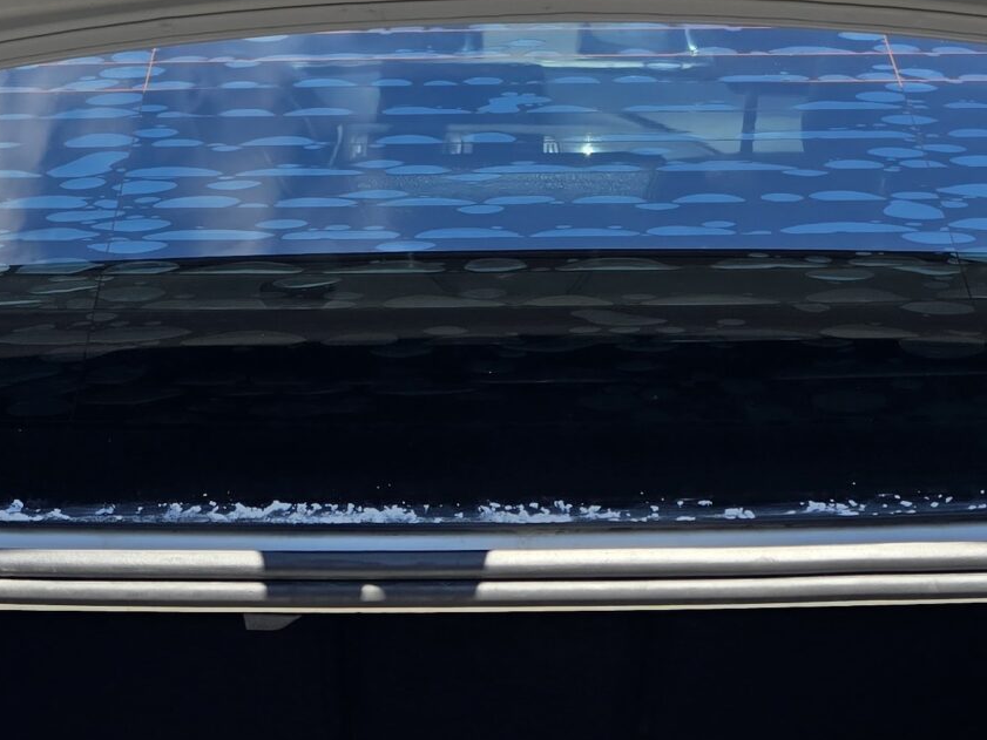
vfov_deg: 19.0
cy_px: 1033
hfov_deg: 27.6
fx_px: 1996
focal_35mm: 70
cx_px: 330
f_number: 1.7
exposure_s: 1/466
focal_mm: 6.3
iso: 12
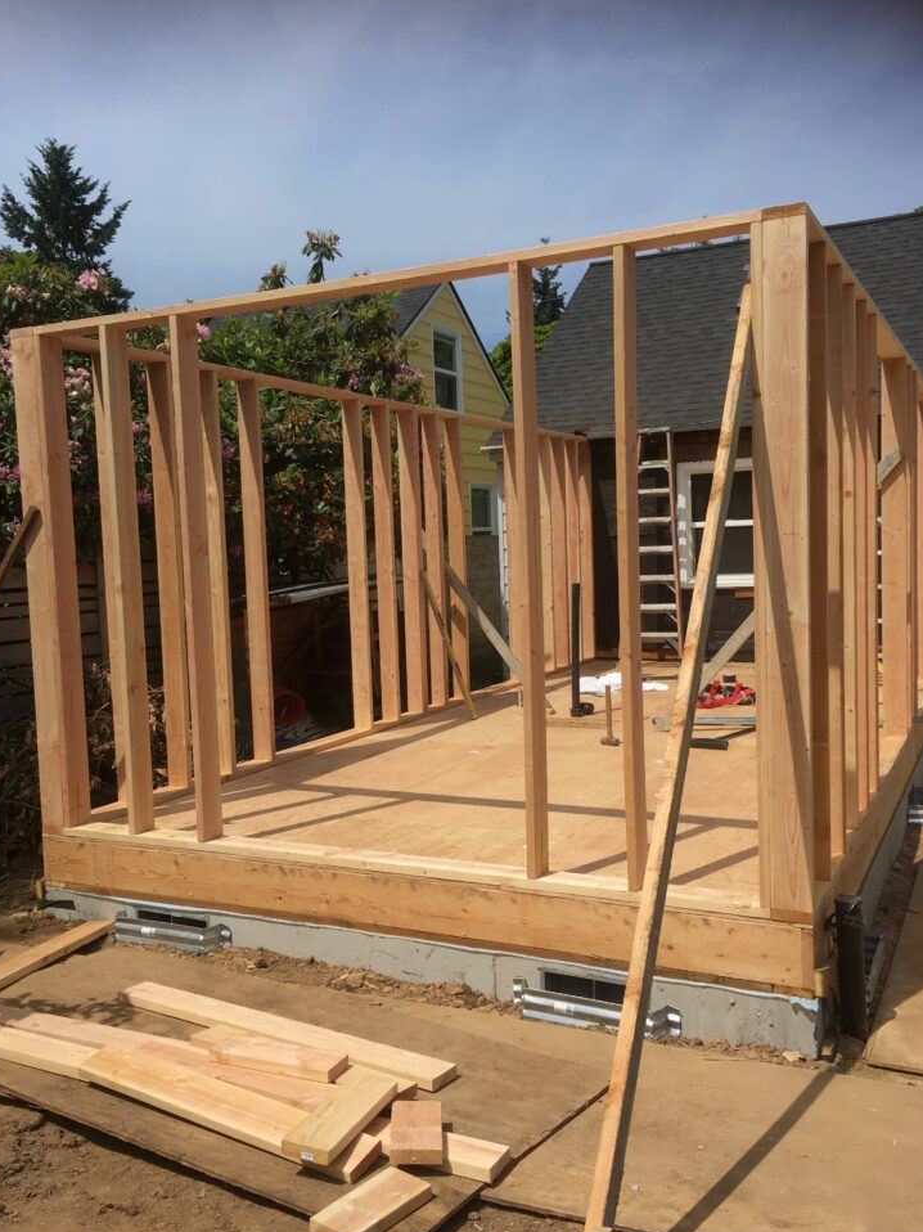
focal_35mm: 31
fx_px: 1103
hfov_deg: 45.4
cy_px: 628
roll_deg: +1.9
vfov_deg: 58.4
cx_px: 441
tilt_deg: -6.3
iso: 25
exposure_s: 1/1972
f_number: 2.2
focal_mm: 4.15
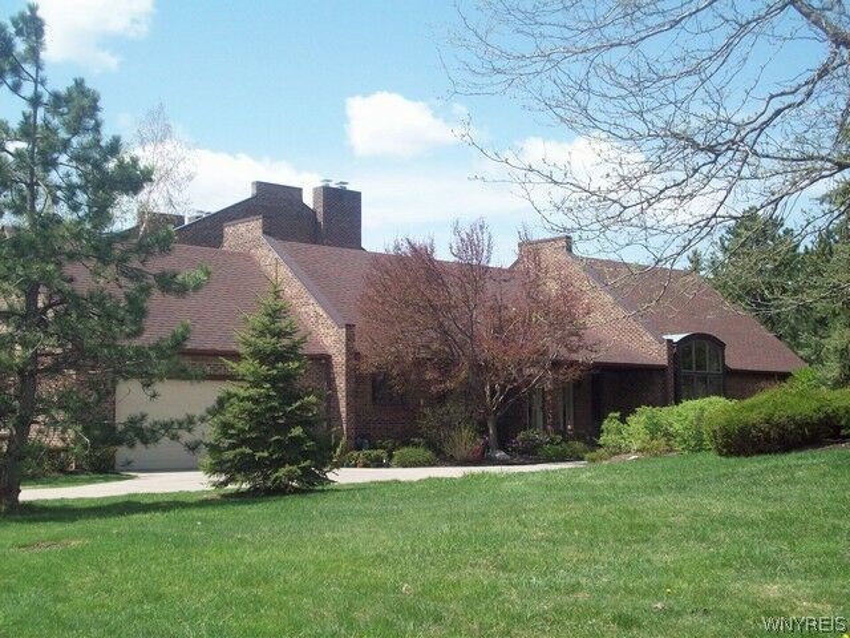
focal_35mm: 54
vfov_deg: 27.0
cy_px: 319
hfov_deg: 35.5
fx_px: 1326
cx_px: 425
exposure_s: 1/189
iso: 80
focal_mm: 9
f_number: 6.9
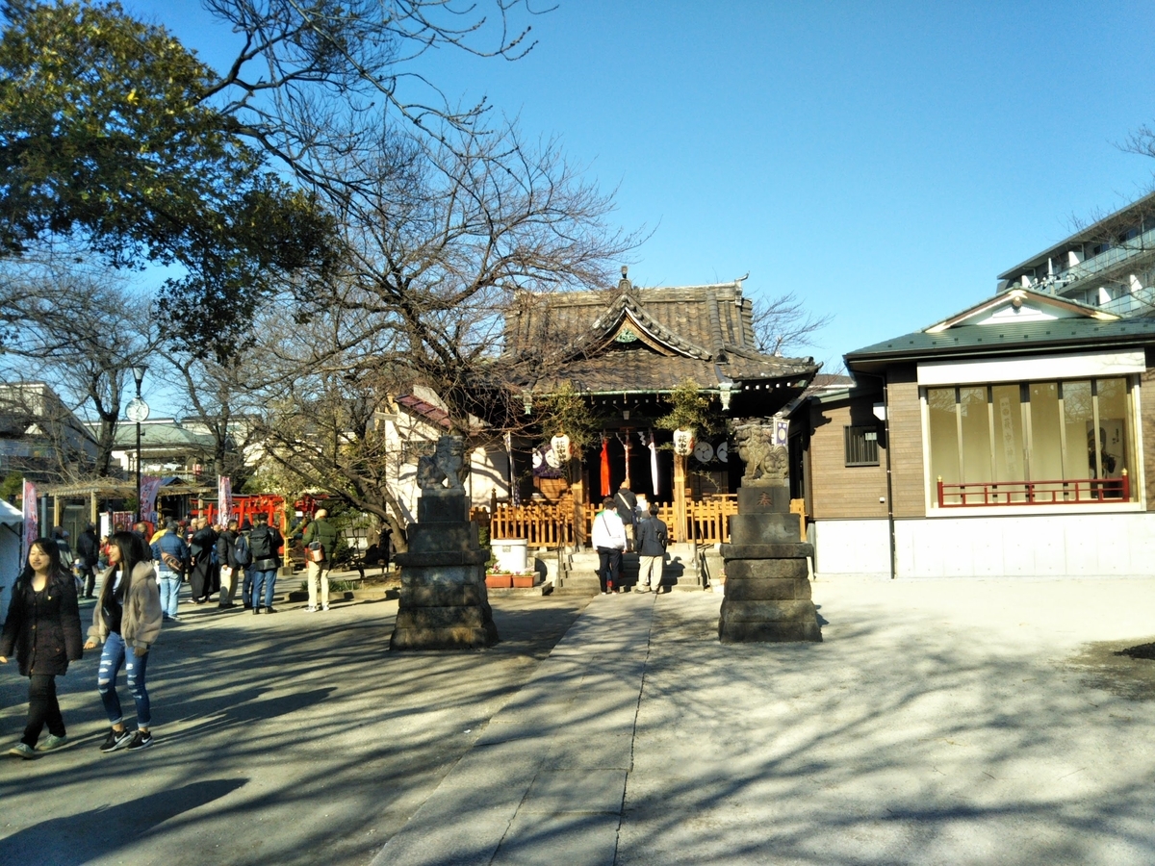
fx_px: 1001
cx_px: 578
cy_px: 433
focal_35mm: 30
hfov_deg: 60.0
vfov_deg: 46.8
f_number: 2.2
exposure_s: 1/678
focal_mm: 4
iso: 27
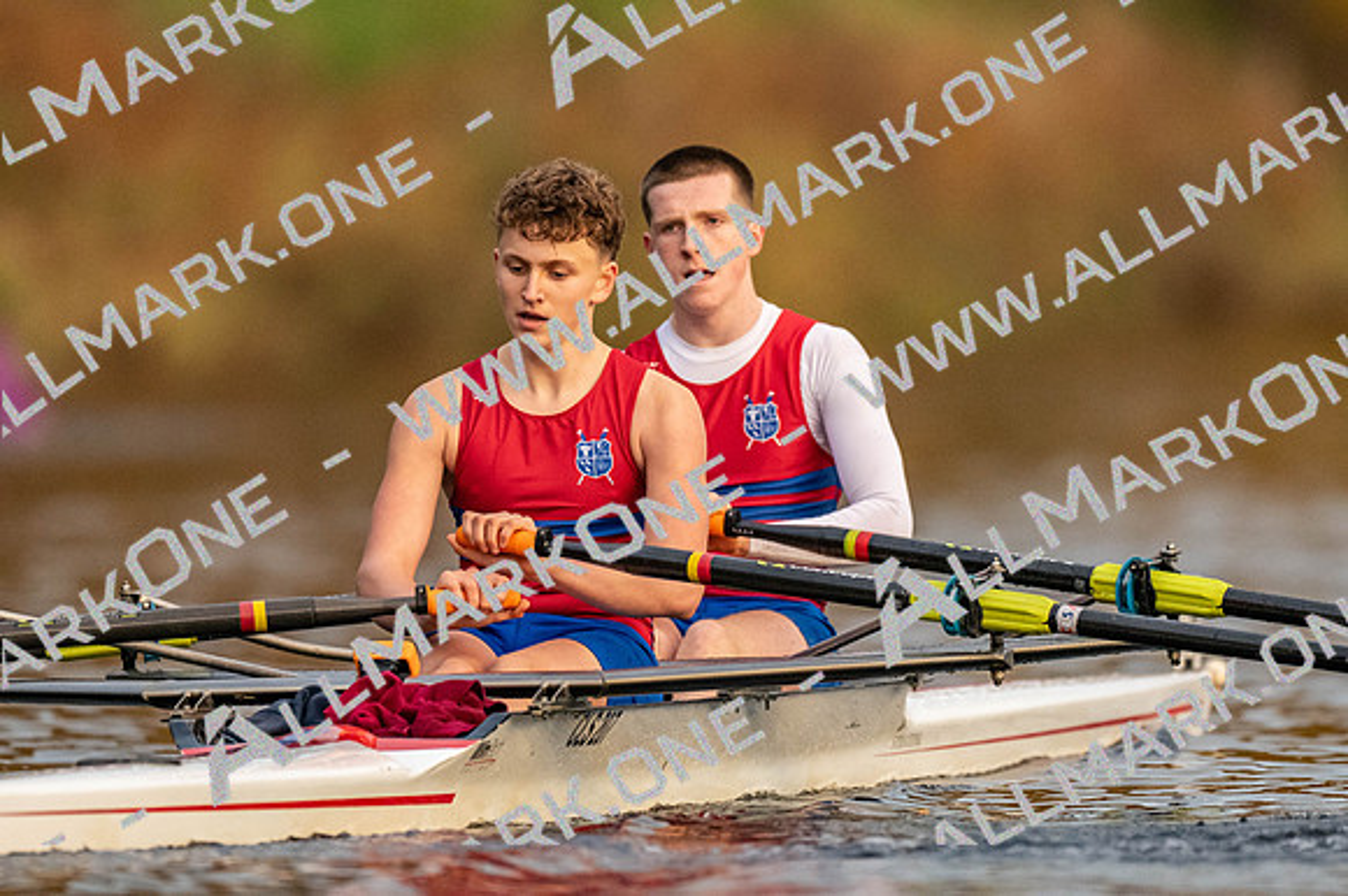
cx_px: 674
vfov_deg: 1.5
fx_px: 33679
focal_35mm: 900
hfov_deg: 2.3
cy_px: 448
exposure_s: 1/2500
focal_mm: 600
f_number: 4
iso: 3200
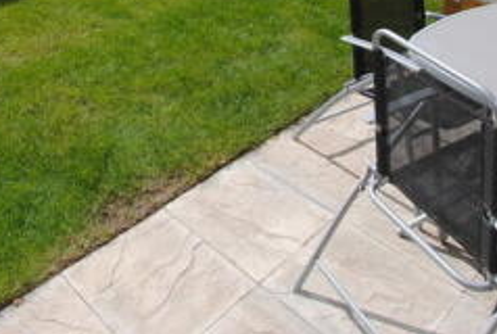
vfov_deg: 28.2
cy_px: -76
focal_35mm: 41
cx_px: 147
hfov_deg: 46.2
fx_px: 567
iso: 100
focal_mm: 10
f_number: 8
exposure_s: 1/250
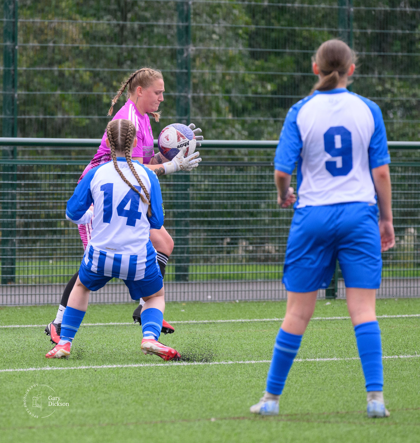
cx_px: 86
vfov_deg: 3.5
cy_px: 199
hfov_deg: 3.4
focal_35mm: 508
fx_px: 7174
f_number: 5
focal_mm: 260
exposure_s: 1/1250
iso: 1600
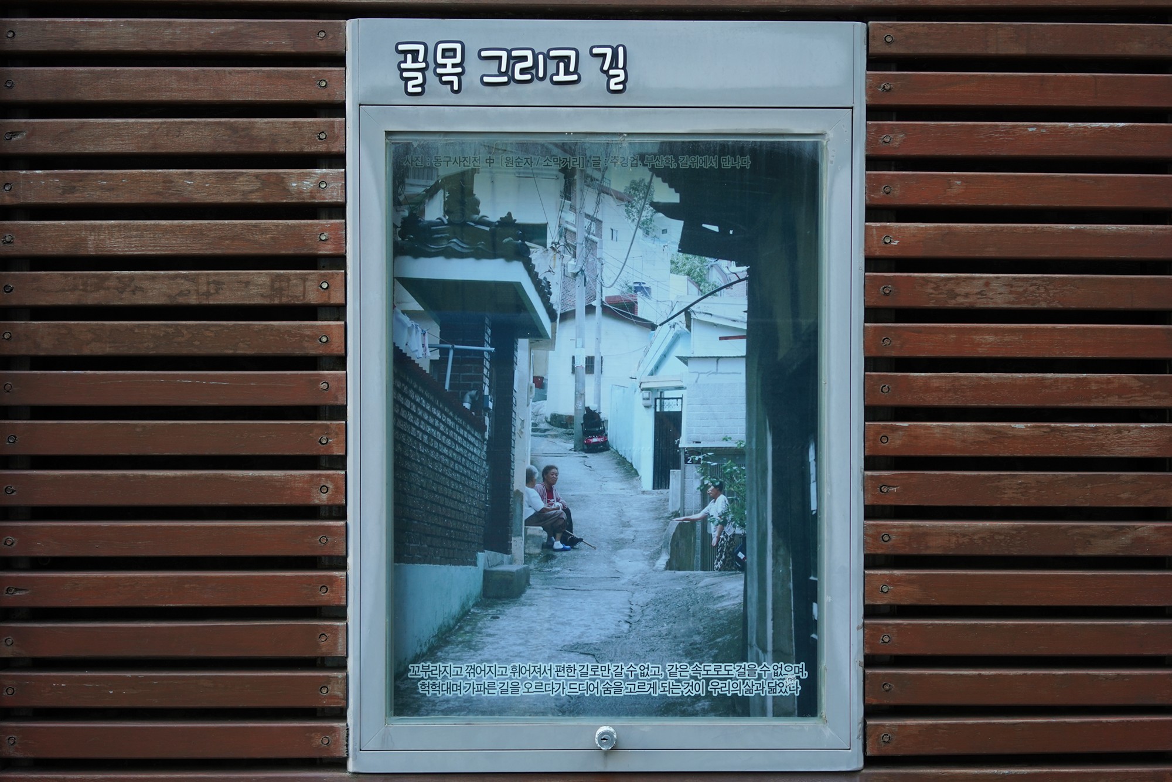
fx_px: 1140
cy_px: 391
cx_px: 586
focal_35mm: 35
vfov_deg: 37.9
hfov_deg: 54.4
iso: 400
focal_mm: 35
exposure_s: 1/125
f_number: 4
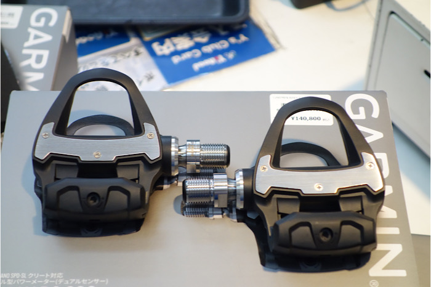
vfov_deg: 14.1
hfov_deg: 21.0
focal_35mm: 97
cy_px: 144
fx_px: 1161
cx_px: 216
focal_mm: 35.96
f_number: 4.9
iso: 800
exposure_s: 1/80
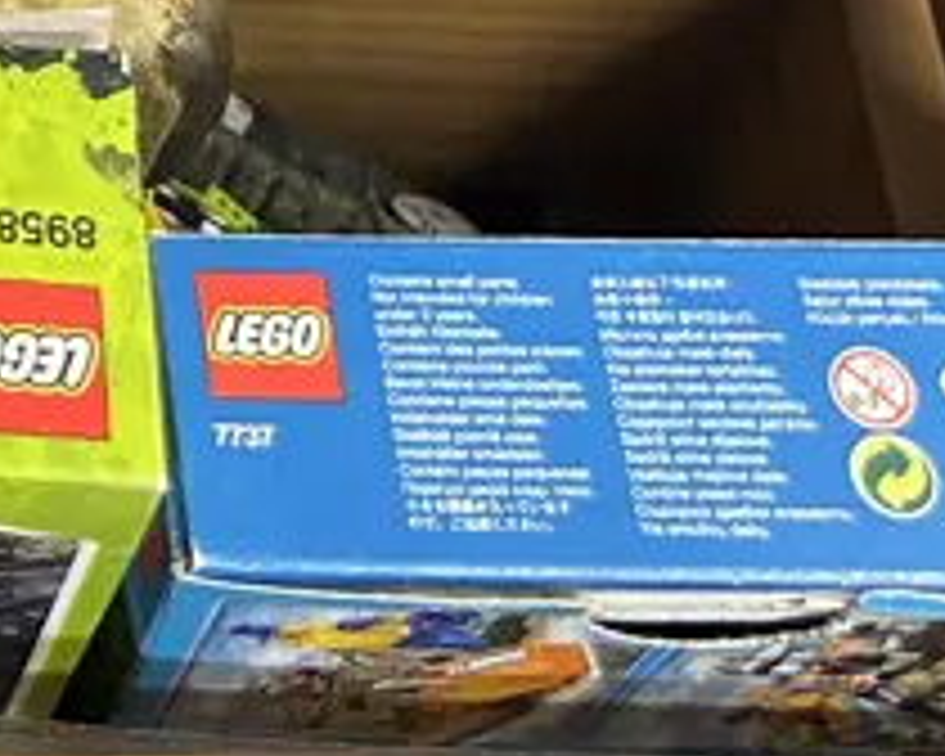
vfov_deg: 12.0
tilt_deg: -50.1
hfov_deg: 15.2
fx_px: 3188
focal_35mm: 114
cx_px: -598
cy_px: -765
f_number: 1.78
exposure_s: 1/50
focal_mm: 6.86
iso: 160
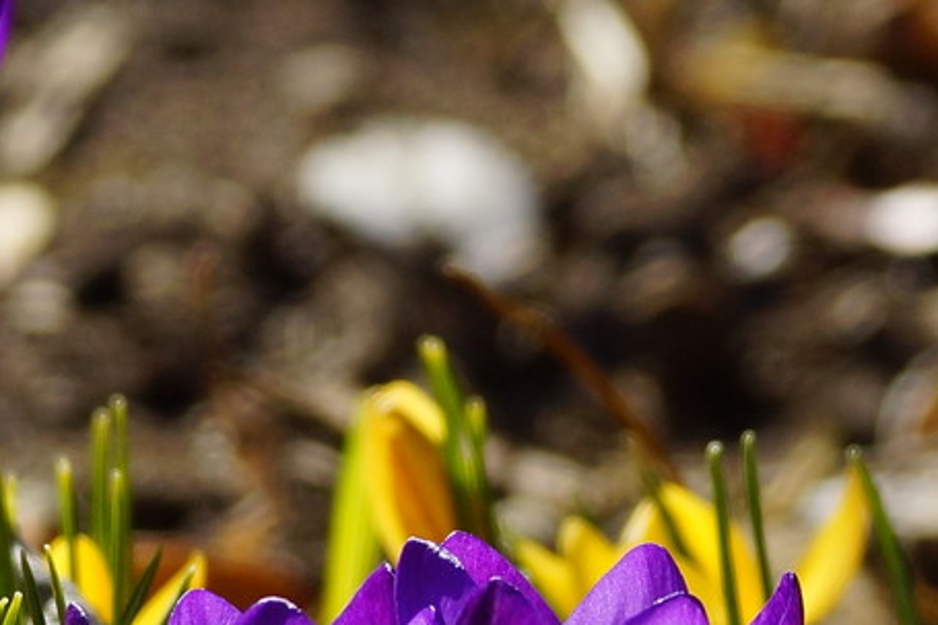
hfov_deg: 1.7
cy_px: 519
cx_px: 212
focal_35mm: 1186
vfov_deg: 1.2
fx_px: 30889
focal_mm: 200
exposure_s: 1/1000
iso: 200
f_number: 5
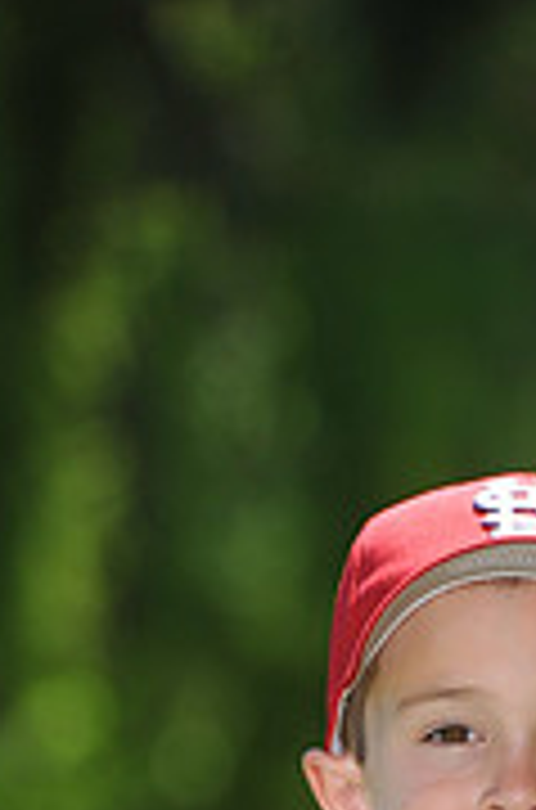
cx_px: 550
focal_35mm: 420
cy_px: 1260
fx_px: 9434
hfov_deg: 3.3
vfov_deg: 4.9
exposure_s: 1/1250
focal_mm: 130
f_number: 4
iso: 200
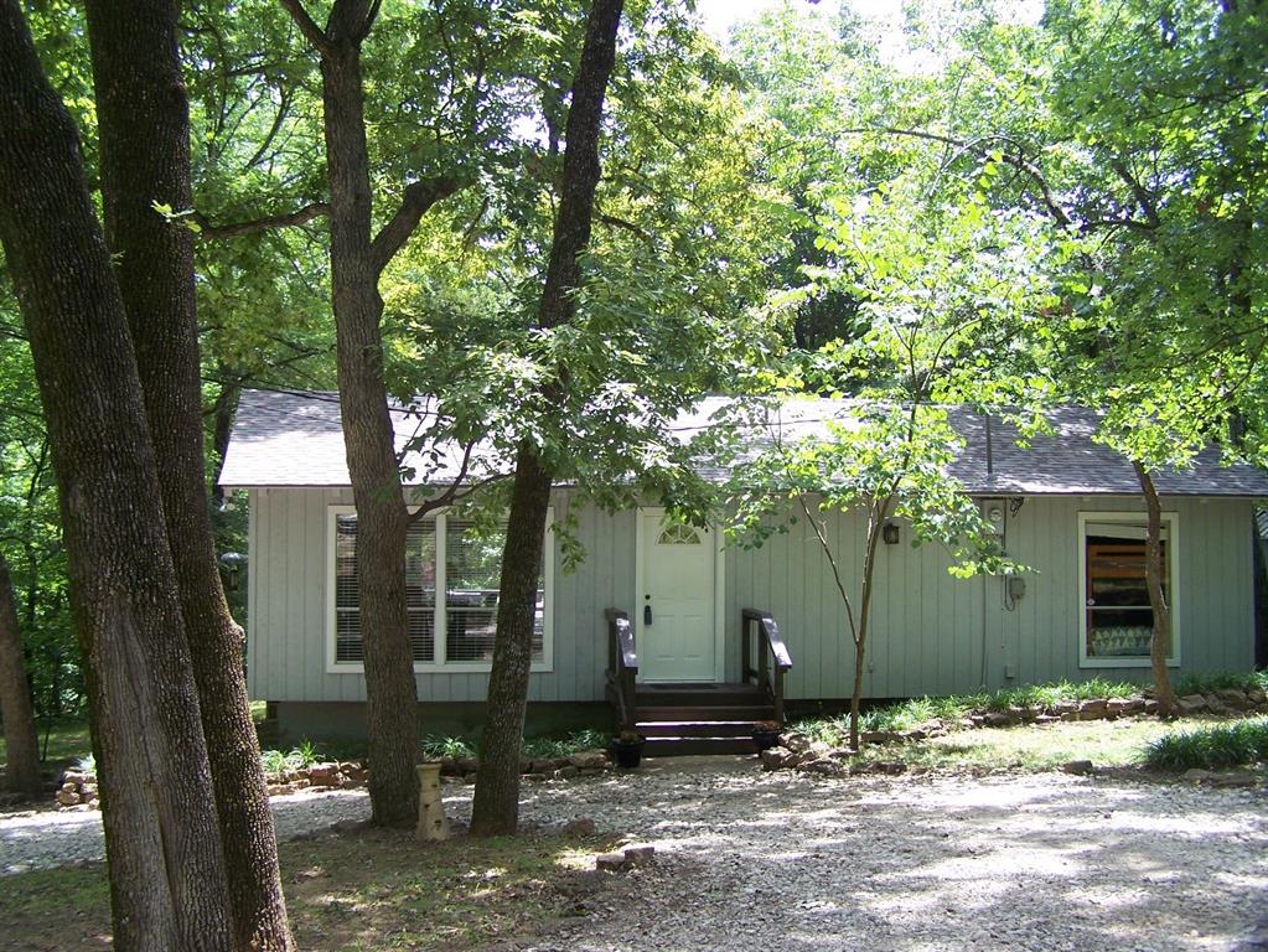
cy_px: 476
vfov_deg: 37.7
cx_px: 634
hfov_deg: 49.0
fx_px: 1392
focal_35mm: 38
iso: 80
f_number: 2.8
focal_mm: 6.3
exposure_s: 1/160
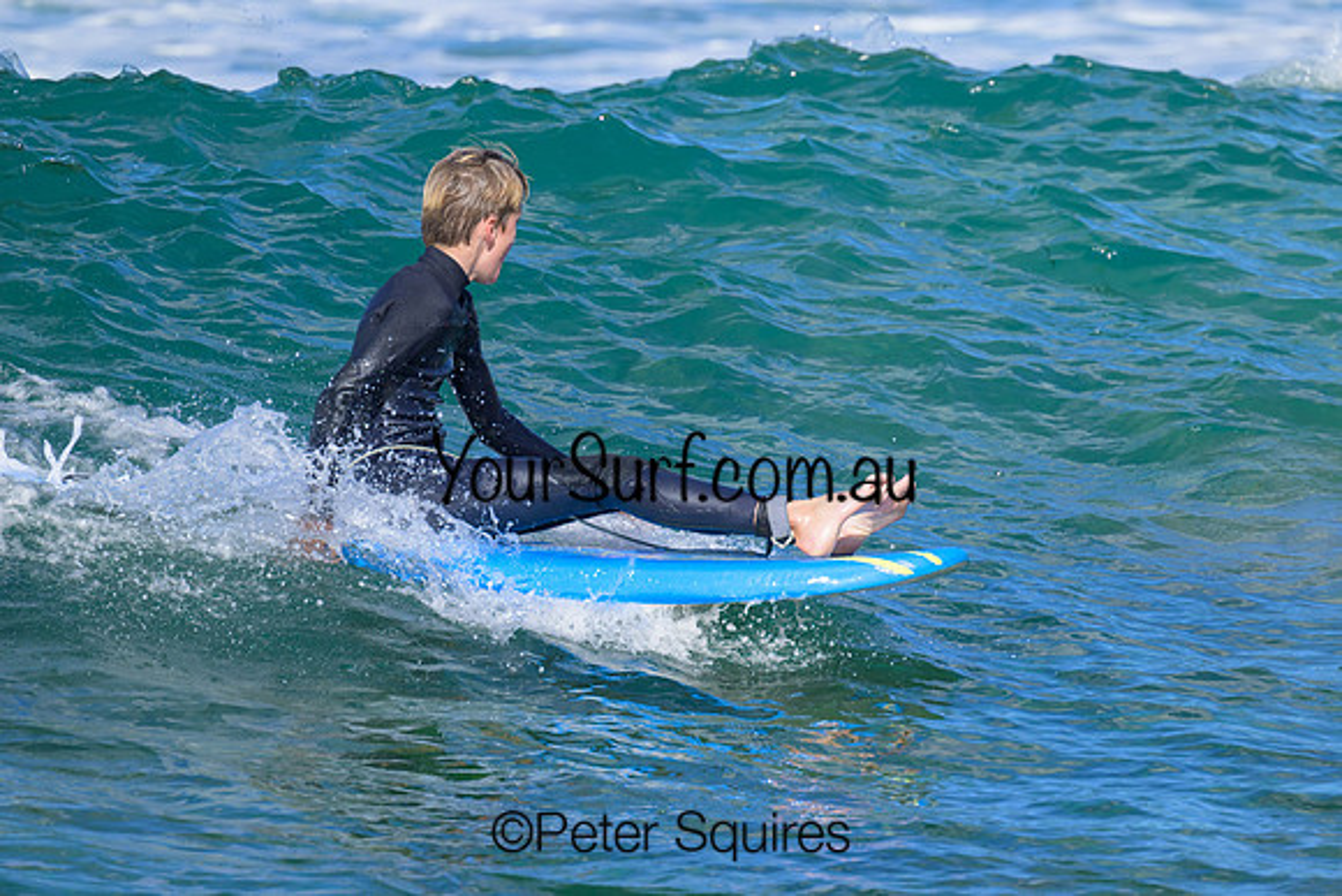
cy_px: 415
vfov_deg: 2.2
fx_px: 23550
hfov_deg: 3.3
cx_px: 753
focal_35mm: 632
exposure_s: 1/2000
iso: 800
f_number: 8
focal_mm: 560
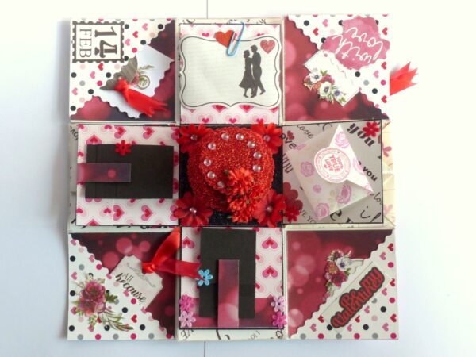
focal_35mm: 47
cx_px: 238
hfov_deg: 40.4
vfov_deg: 30.9
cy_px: 178
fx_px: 646
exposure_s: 1/60
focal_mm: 8.4
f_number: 4.5
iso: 200
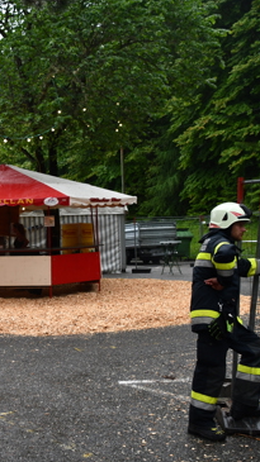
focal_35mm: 53
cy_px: 232
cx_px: -22
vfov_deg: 39.2
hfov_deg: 21.5
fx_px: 650
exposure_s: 1/250
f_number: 3.5
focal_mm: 22
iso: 500
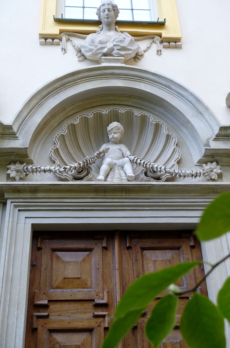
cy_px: 174
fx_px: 424
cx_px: 115
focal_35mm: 44
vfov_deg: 44.6
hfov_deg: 30.4
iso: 250
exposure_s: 1/50
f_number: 2.8
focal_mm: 16.17
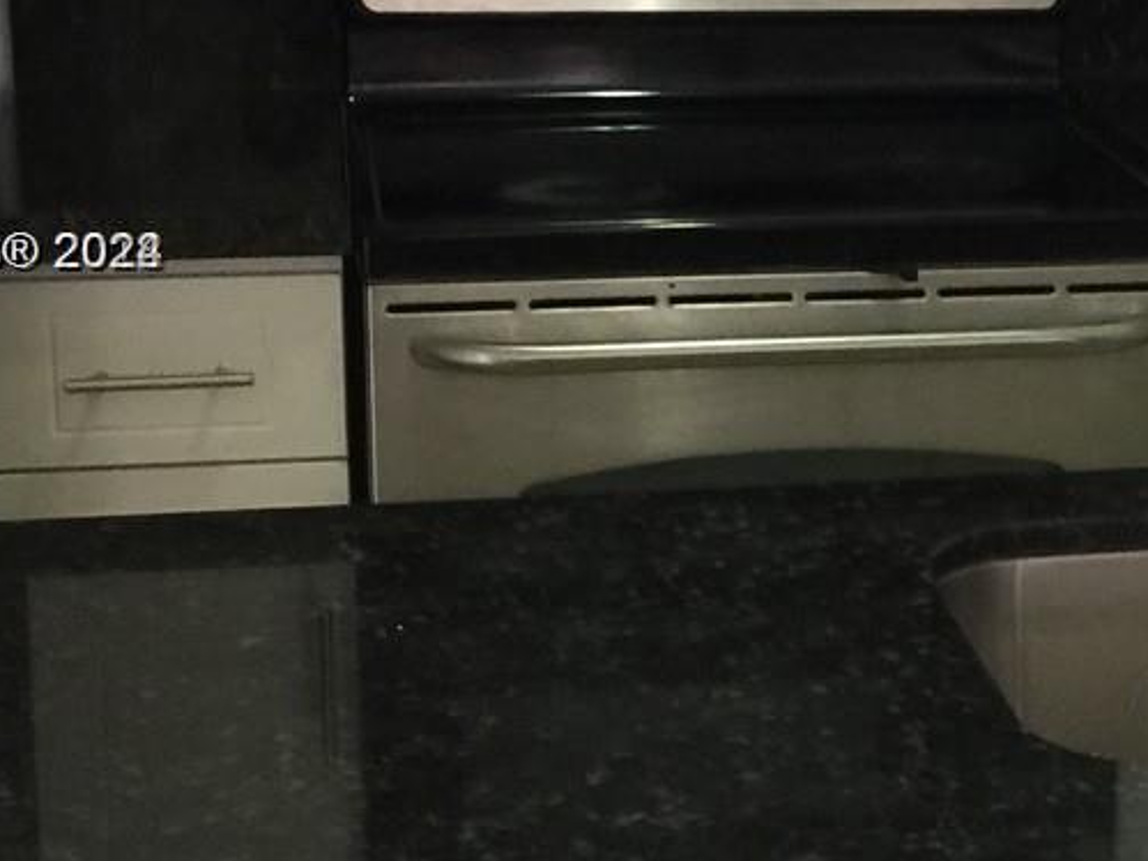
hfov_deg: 20.1
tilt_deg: -8.2
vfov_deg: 15.8
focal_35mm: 93
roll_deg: -3.7
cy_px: 256
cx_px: 1268
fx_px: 3083
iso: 80
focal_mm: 4.15
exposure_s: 1/15
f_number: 2.2
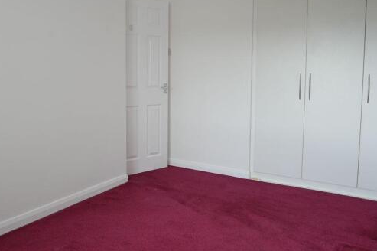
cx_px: 176
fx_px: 335
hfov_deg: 58.7
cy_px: 101
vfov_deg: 40.9
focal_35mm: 32
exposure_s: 1/60
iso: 400
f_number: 3.5
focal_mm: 13
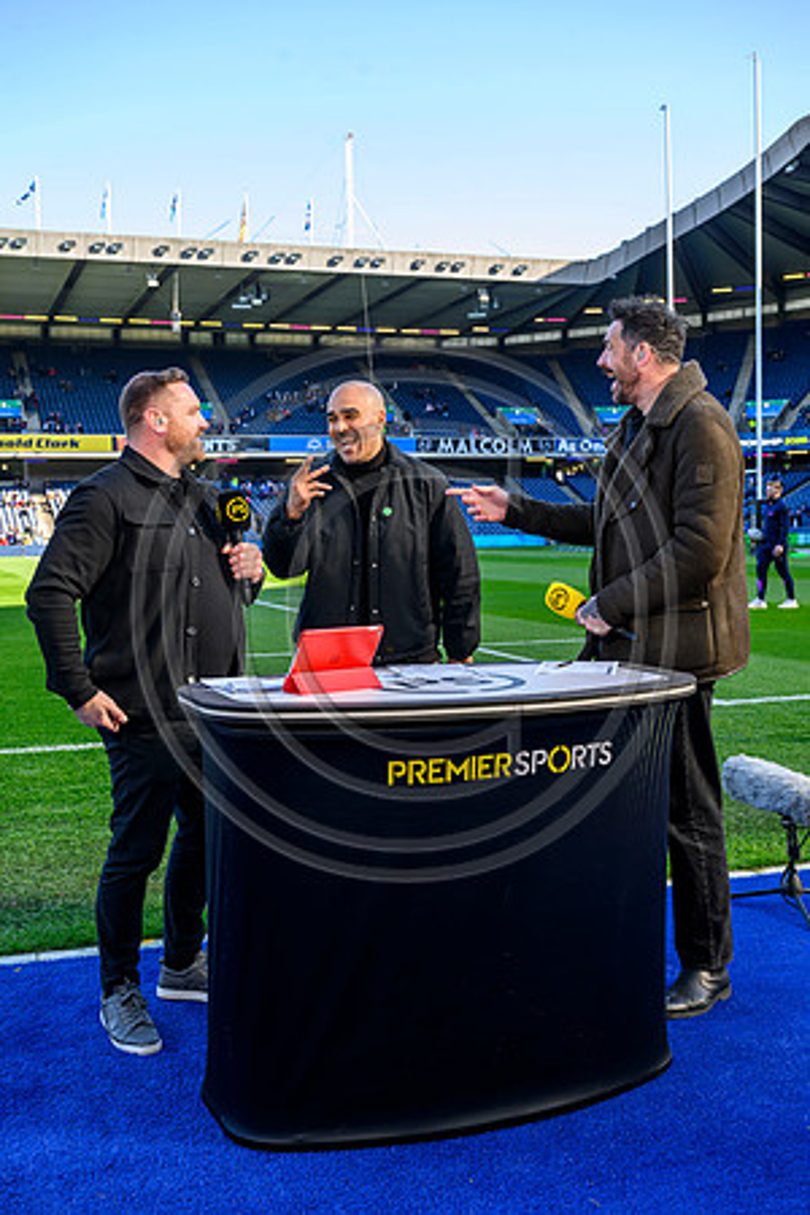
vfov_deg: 48.5
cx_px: 405
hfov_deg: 33.4
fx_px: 1350
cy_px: 608
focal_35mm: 40
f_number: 6.3
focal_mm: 40
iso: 500
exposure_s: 1/250
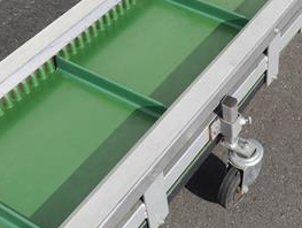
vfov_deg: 21.2
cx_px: 291
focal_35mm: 68
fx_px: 594
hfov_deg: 27.2
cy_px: 18
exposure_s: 1/400
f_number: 7.1
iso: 160
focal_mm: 14
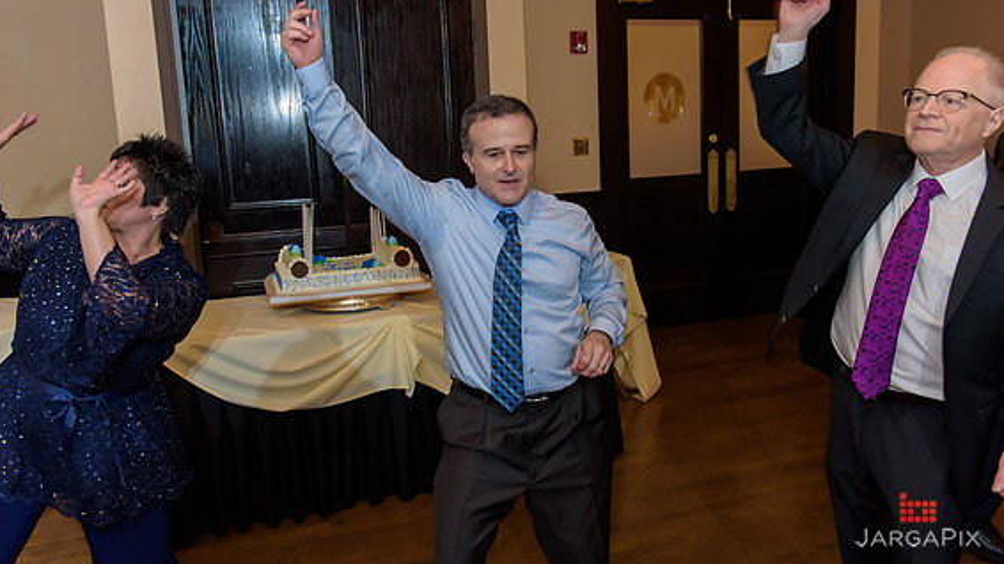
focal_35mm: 29
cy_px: 242
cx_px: 511
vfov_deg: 40.1
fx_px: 772
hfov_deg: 66.1
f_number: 3.2
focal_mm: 27
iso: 1600
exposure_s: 1/125
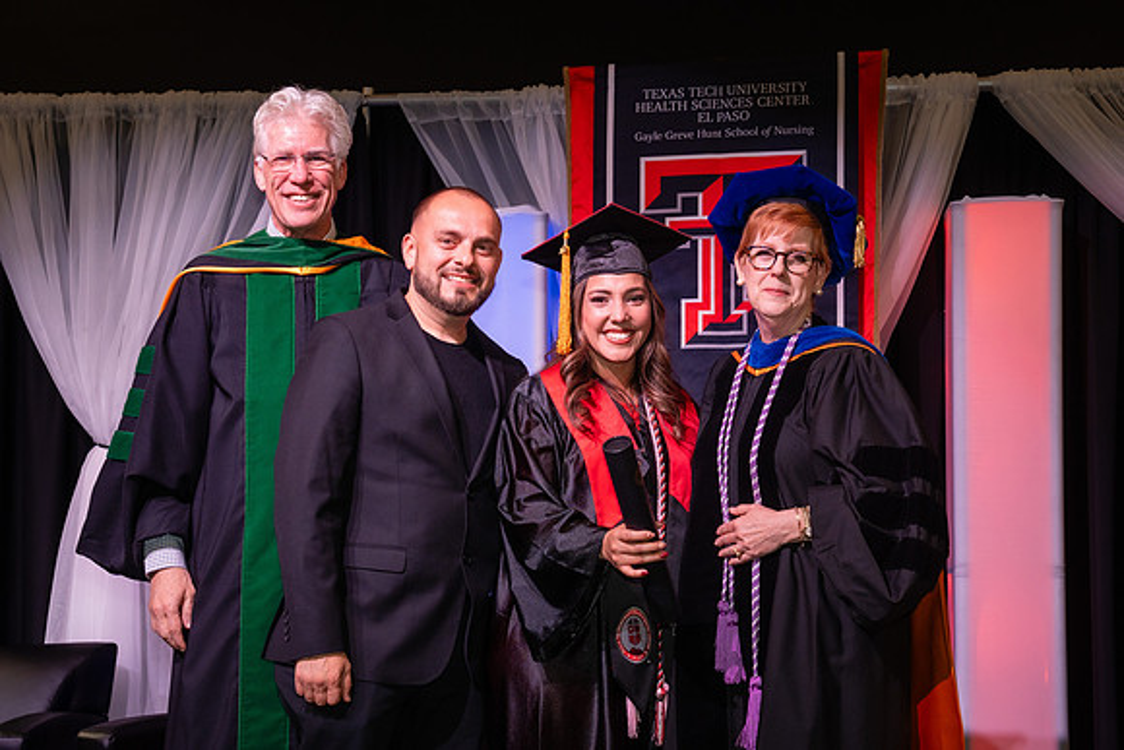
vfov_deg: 21.0
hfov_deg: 31.1
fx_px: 2020
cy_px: 423
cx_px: 534
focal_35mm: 65
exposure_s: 1/160
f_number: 5.6
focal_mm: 51
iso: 1250
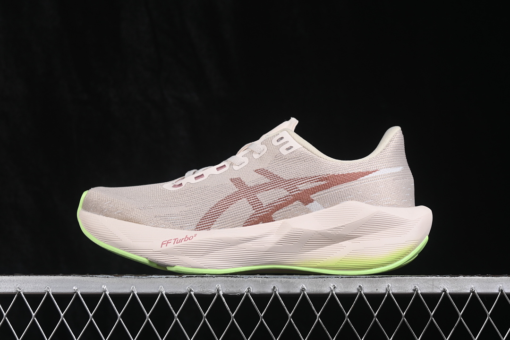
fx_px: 1062
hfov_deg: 27.0
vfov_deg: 18.2
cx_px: 255
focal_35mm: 75
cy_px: 170
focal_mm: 50
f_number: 8
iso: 160
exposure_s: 1/80
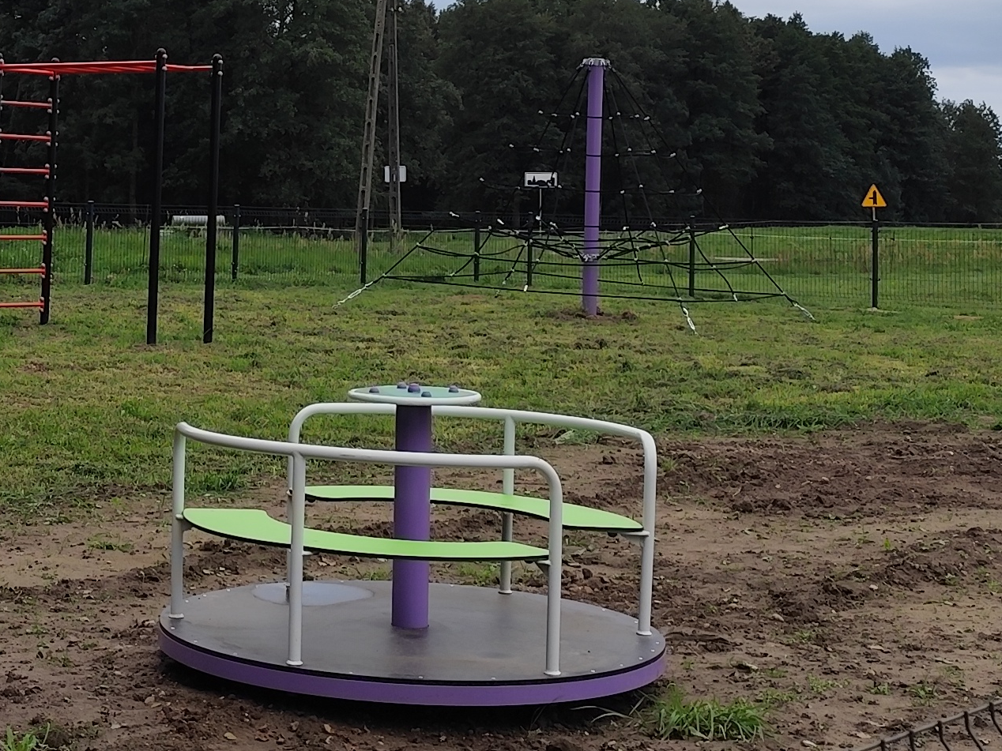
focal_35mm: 74
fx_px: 2142
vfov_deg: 19.3
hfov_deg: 26.0
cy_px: 1
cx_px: 239
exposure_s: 1/271
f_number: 1.65
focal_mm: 6.14
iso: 50
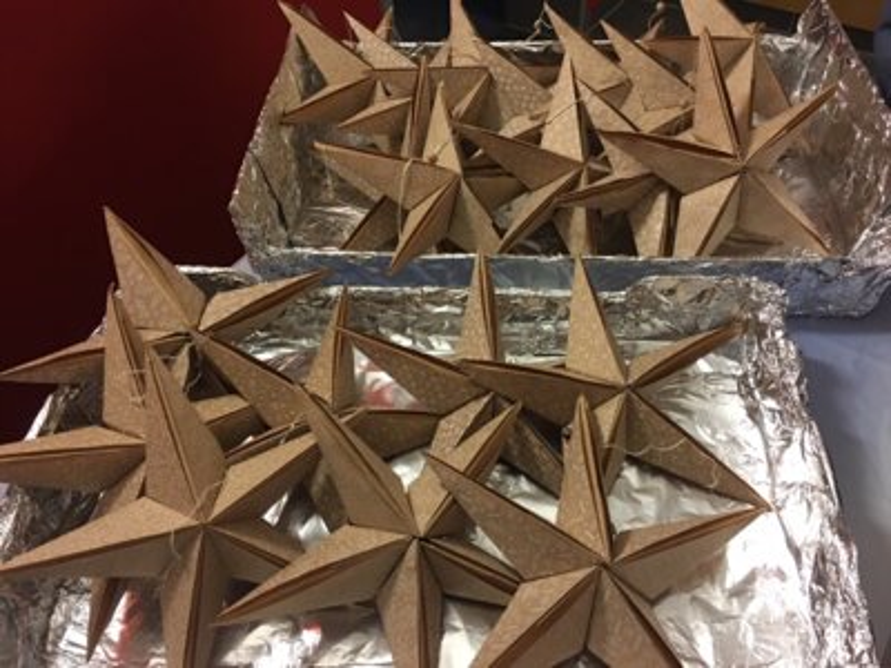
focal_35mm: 29
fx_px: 746
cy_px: 334
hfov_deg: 61.7
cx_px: 446
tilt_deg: -47.9
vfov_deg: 48.2
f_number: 2.2
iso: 125
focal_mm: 4.15
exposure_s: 1/8
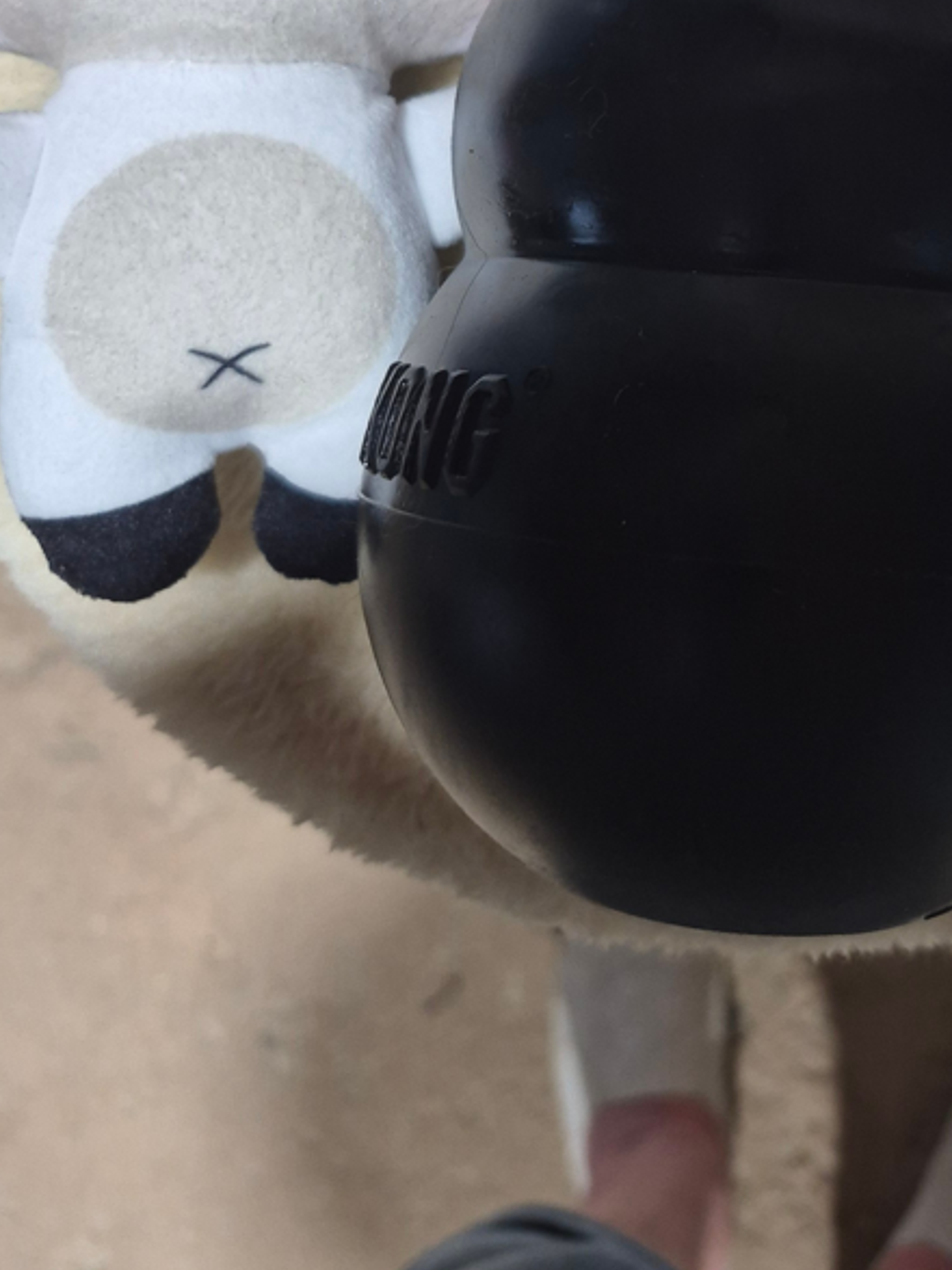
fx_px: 1724
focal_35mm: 47
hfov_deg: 29.8
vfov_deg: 37.3
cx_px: 827
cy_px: 84
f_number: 1.8
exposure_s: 1/120
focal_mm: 5.4
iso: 160
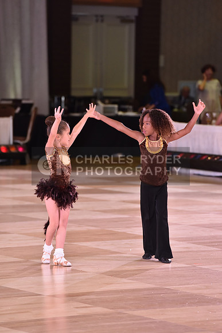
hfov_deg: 6.9
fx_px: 1849
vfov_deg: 10.3
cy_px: 166
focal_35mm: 200
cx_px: 111
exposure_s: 1/250
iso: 1600
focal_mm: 200
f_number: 5
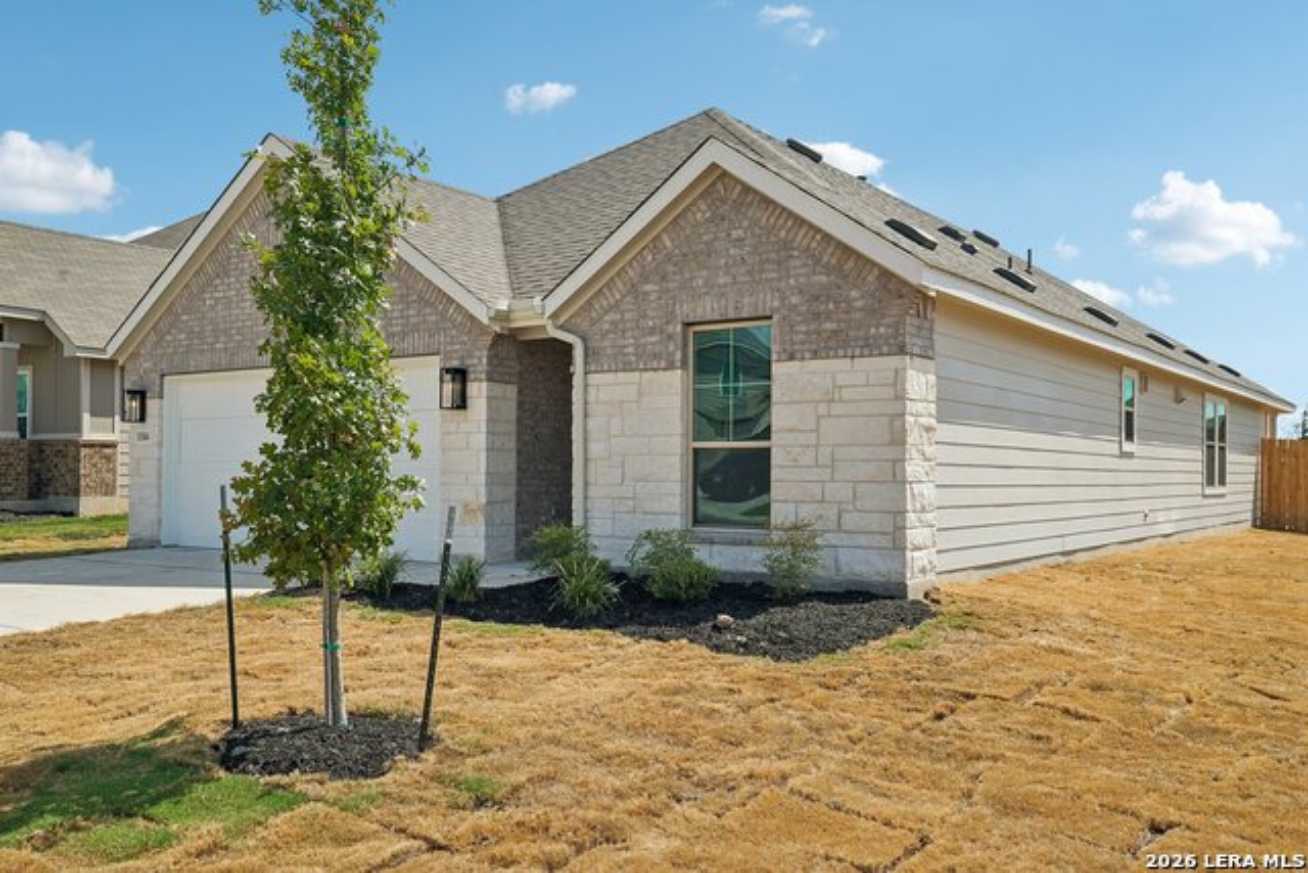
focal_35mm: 32
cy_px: 436
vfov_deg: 41.1
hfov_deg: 58.7
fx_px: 1163
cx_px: 654
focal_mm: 32
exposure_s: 1/320
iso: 200
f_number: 8
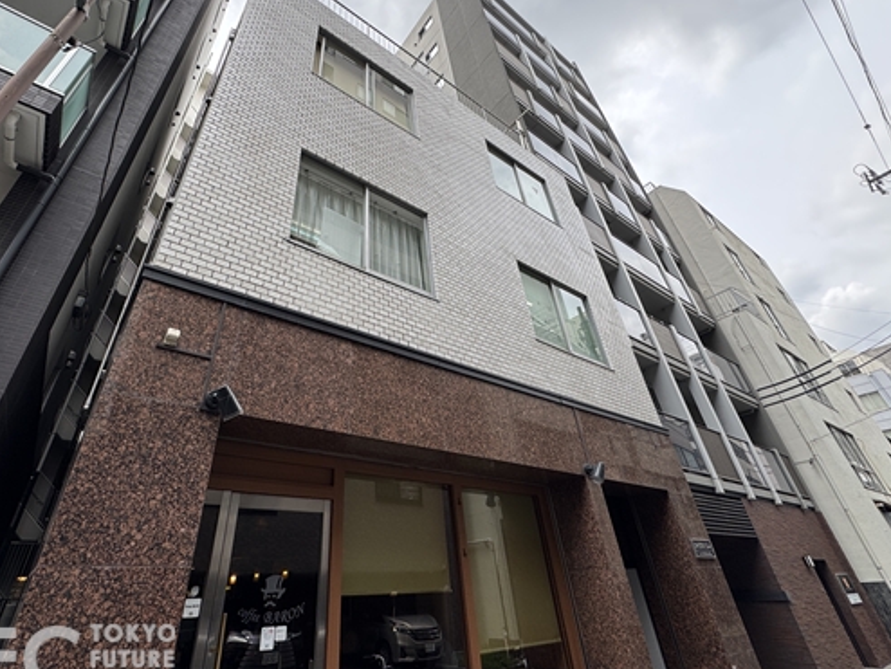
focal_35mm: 17
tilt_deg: +34.1
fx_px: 438
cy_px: 294
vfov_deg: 74.5
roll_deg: +2.4
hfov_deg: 90.6
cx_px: 391
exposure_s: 1/485
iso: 40
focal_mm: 2.22
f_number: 2.2
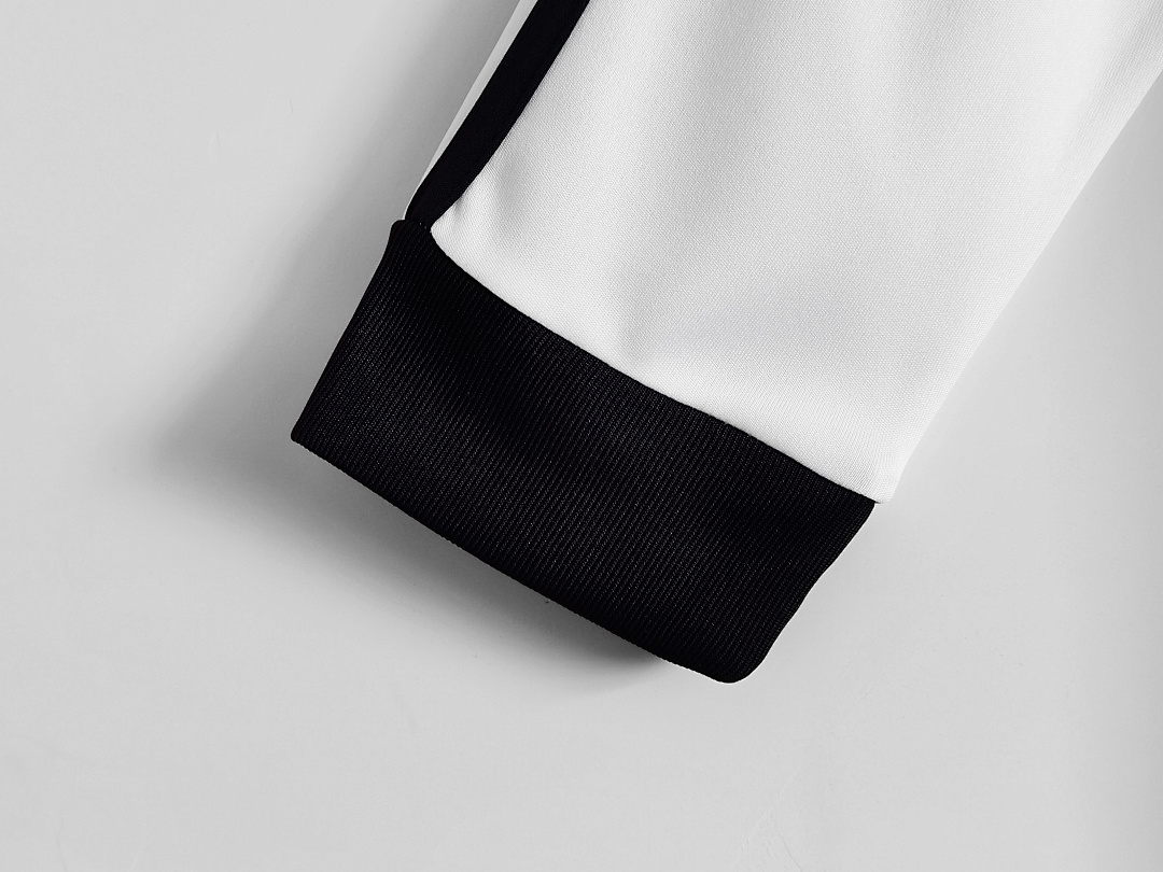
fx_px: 1243
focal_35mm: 37
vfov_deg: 38.7
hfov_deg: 50.1
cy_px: 436
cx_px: 582
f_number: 1.8
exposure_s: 1/50
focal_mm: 5.58
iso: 160
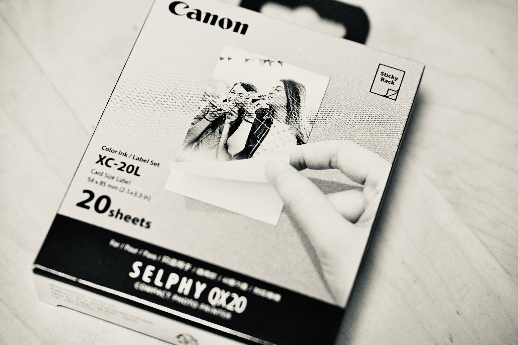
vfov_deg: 16.1
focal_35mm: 85
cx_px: 259
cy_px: 172
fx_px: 1223
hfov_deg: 23.9
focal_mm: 85
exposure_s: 1/500
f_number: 4
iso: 720
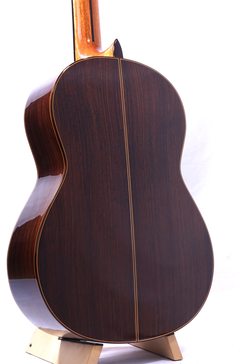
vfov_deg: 28.5
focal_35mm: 71
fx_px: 716
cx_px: 121
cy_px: 182
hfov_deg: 19.2
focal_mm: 71
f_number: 22
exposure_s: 1/50
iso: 100
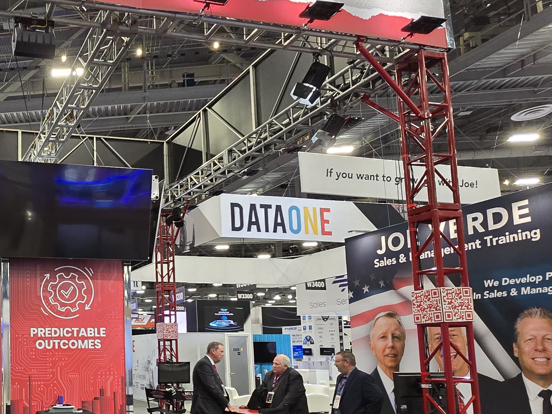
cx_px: 31
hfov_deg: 50.1
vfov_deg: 44.5
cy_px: 288
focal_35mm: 31
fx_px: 494
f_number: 2.2
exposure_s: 1/60
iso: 160
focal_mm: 2.2
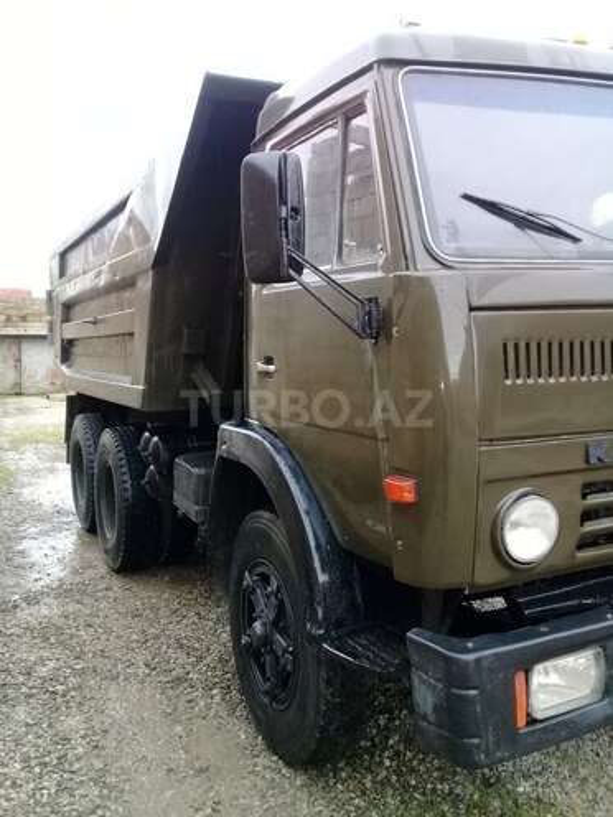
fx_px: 732
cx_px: 306
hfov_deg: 45.4
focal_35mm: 31
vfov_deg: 58.4
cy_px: 408
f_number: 2.2
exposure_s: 1/33
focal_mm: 3.3
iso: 125
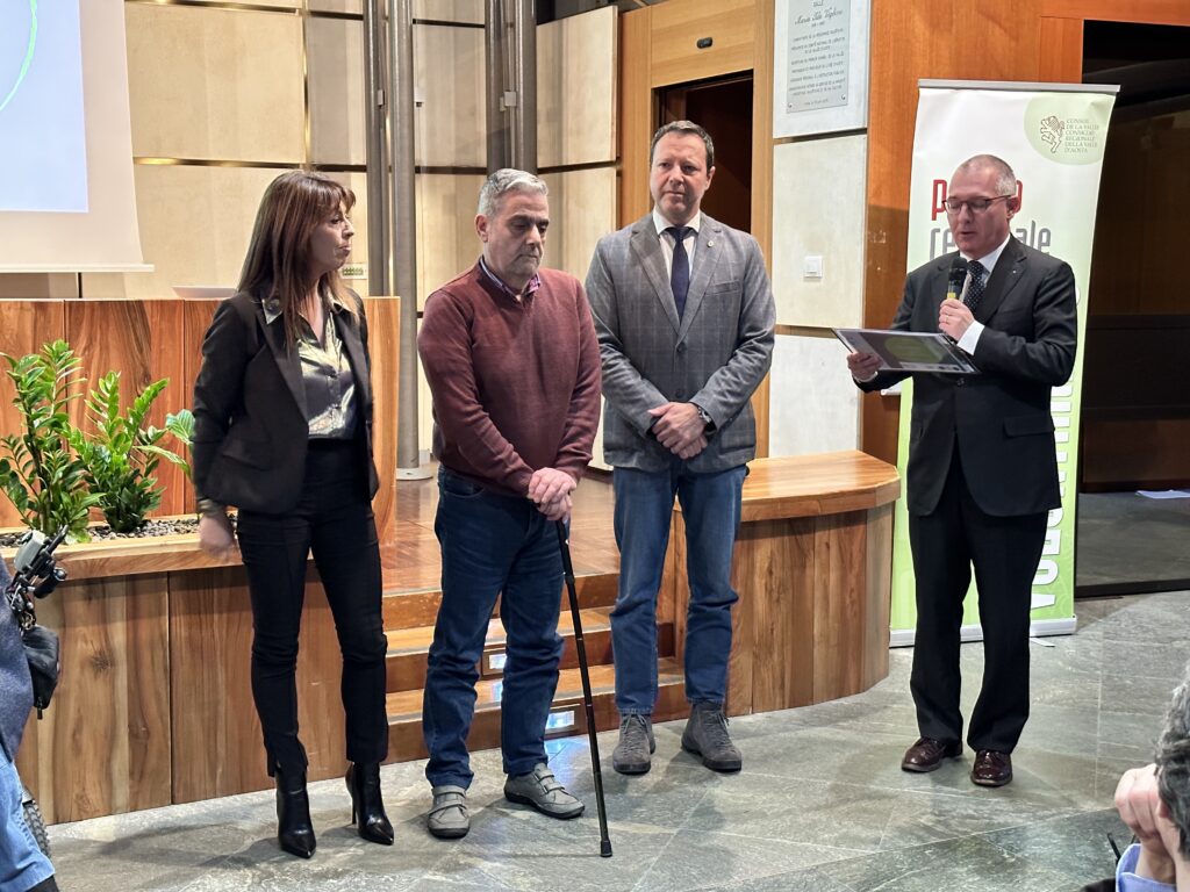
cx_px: 595
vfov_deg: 30.3
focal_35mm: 48
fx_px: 1650
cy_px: 446
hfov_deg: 39.7
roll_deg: +0.0
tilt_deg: -6.7
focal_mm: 6.86
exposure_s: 1/33
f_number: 1.78
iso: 500
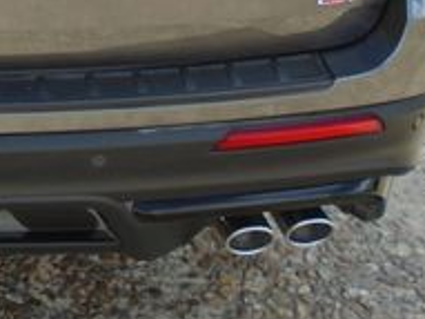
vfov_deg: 15.4
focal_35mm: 87
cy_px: -181
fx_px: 1067
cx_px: -111
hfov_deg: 20.7
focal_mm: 4.6
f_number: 3.2
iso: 100
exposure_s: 1/320
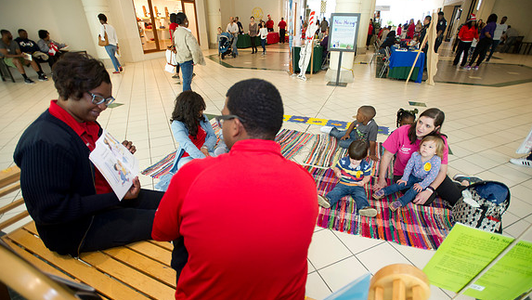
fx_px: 254
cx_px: 267
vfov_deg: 61.0
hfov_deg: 92.6
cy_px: 165
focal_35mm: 18
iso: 1250
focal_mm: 17
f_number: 2.8
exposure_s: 1/250
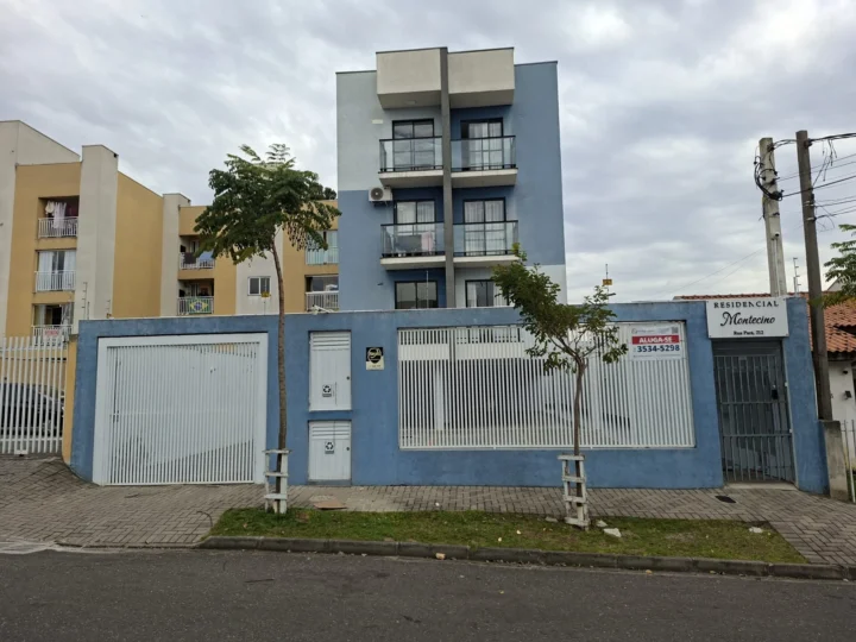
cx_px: 428
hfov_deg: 73.9
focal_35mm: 23
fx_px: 569
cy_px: 321
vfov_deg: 58.9
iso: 50
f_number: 1.8
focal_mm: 5.54
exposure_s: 1/1092
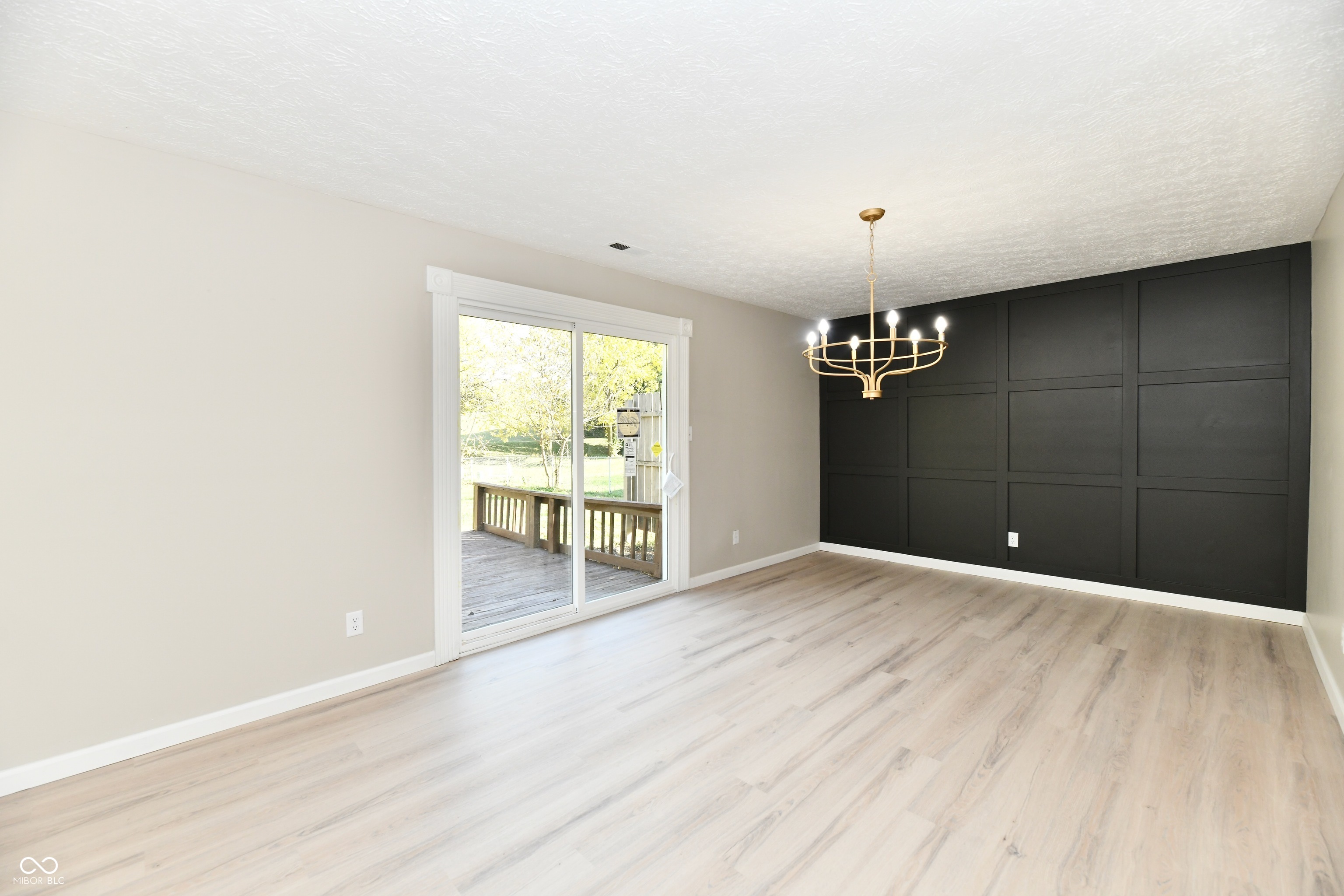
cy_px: 448
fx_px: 523
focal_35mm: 14
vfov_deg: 81.2
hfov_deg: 104.3
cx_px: 672
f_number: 6.3
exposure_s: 1/125
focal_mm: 14
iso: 640
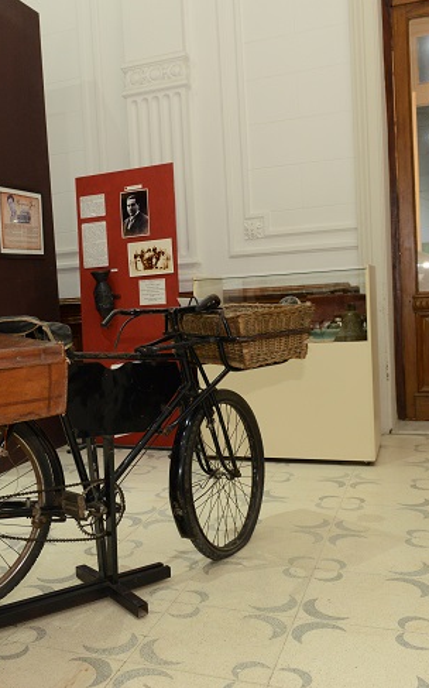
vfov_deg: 52.8
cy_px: 345
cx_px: 120
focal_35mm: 37
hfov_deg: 33.9
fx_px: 693
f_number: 5
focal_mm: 24
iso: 2500
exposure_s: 1/125
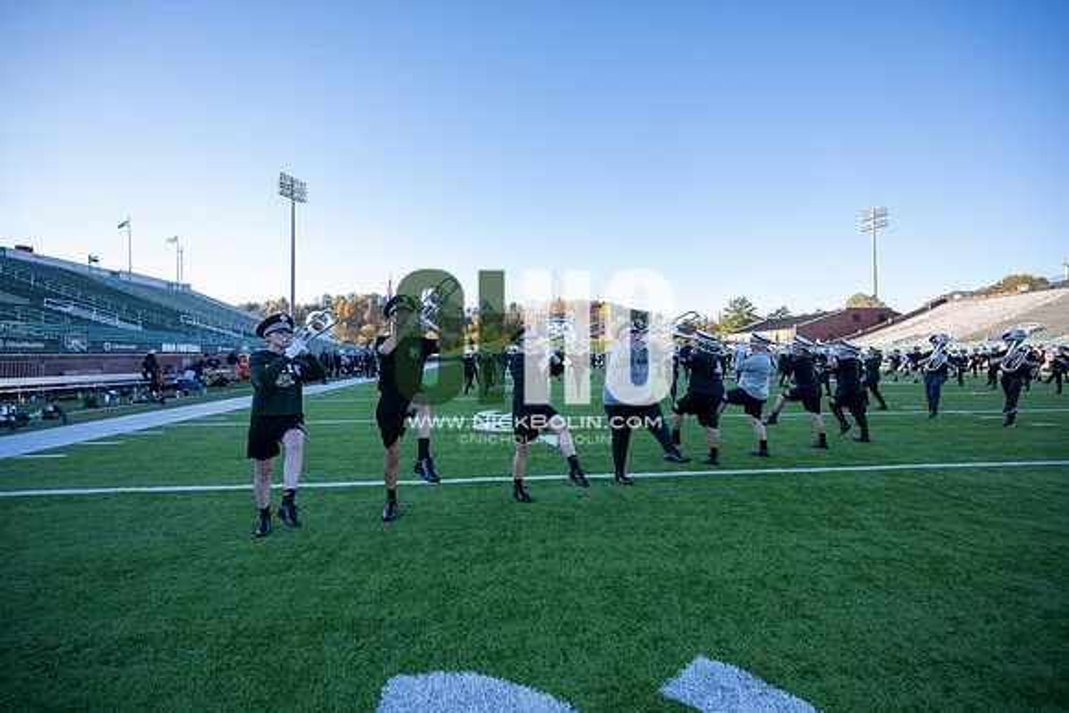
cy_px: 356
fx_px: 416
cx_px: 534
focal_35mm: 14
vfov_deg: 81.2
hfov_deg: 104.2
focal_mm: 14
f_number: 4
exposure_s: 1/500
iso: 320
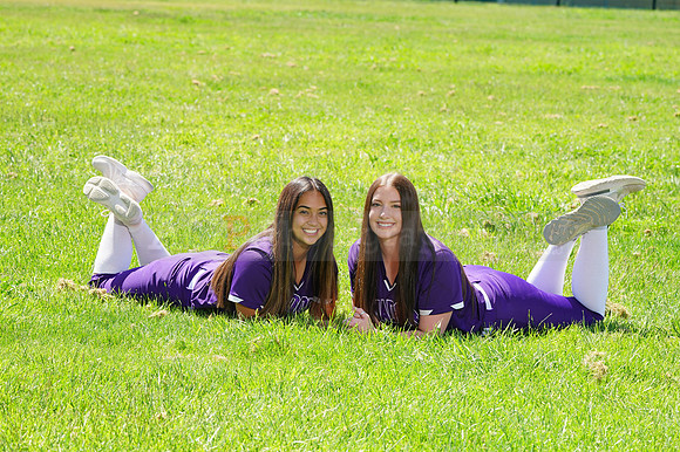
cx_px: 340
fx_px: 2662
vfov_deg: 9.7
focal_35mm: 141
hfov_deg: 14.6
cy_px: 226
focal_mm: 141
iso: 200
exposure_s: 1/200
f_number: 9
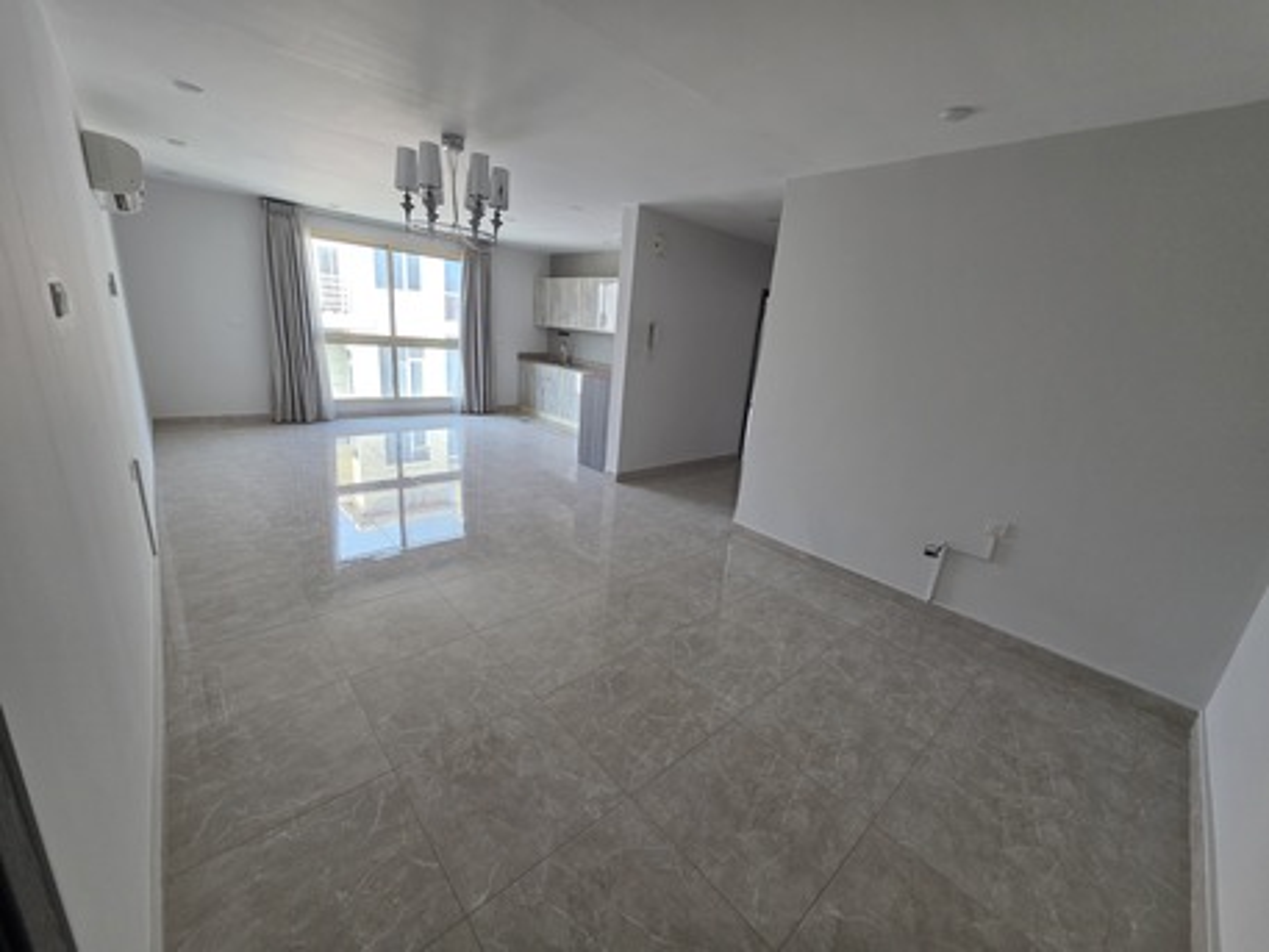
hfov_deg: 106.2
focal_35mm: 13
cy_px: 476
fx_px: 477
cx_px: 634
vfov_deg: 89.9
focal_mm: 2.2
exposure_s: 1/100
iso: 200
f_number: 1.9
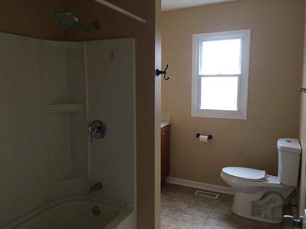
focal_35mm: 29
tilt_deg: -7.0
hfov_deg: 61.7
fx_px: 256
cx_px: 153
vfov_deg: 48.2
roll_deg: +0.4
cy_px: 114
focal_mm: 4.15
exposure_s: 1/10
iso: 100
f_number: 2.2
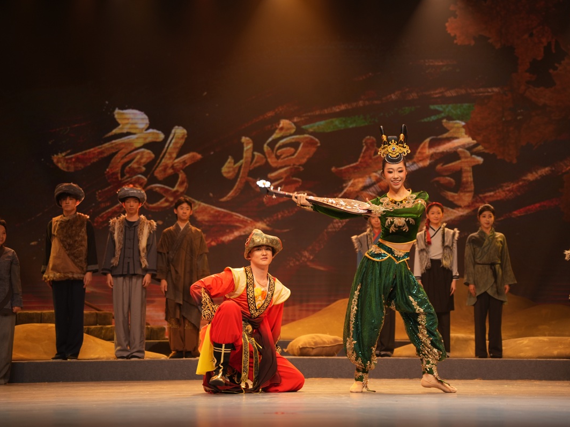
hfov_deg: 25.7
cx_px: 294
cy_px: 214
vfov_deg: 19.4
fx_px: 1251
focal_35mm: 76
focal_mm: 70
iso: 320
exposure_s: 1/250
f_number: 2.8
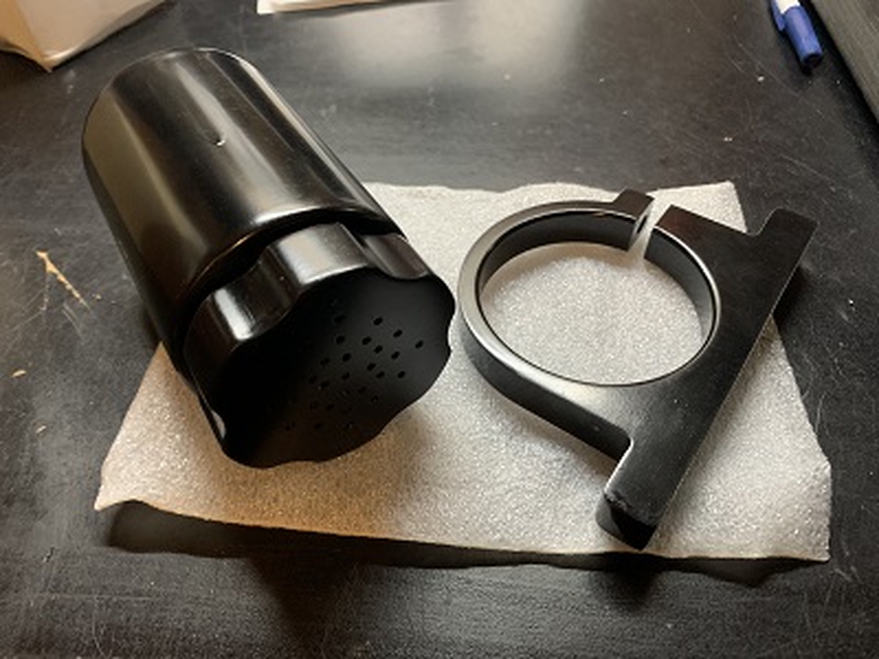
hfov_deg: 67.3
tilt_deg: -50.6
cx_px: 440
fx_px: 660
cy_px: 330
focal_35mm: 26
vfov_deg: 53.1
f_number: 1.8
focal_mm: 4.25
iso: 320
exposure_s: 1/40
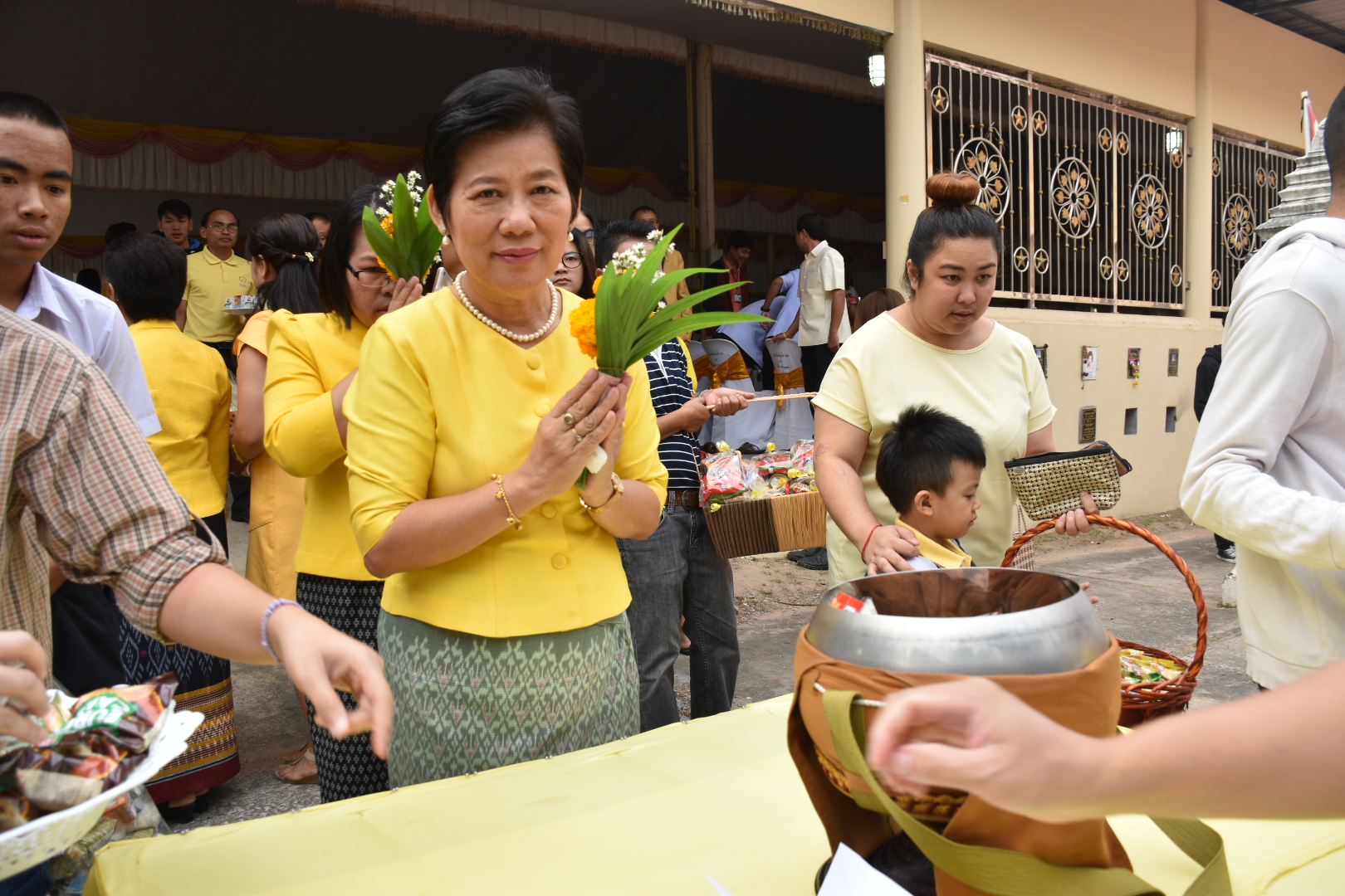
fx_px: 1009
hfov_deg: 67.4
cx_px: 672
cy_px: 448
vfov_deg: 47.9
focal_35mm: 27
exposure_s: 1/125
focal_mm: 18
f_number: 5.6
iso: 250
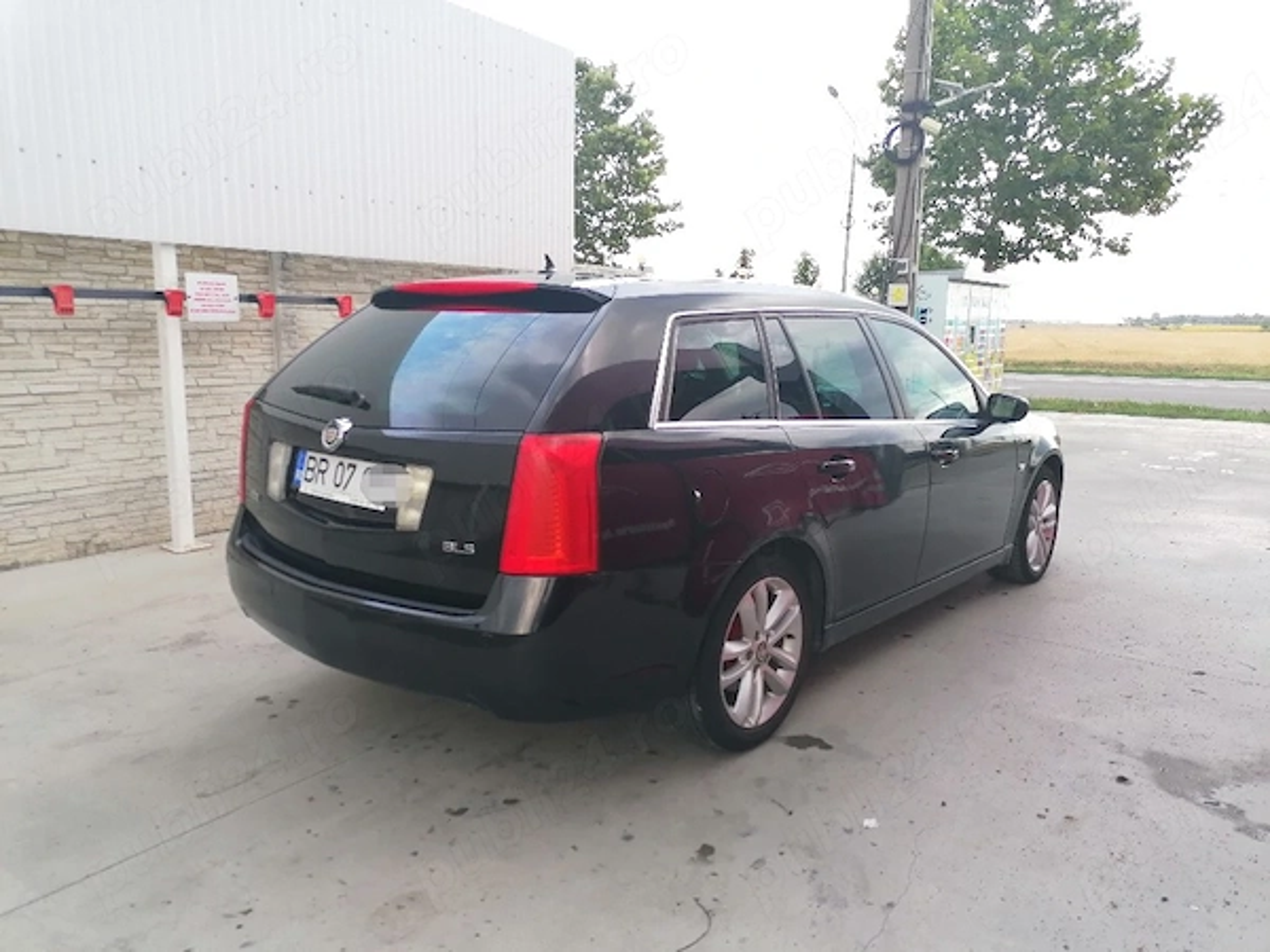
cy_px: 476
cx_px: 635
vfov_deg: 51.4
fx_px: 991
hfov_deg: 65.3
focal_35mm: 27
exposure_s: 1/120
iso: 80
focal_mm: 4.75
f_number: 1.8
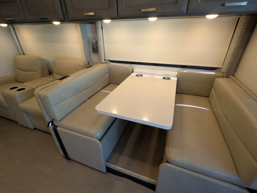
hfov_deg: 94.4
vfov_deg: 78.2
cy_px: 96
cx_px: 128
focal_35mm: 16
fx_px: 119
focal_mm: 2.35
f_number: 2.2
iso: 301
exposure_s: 1/167
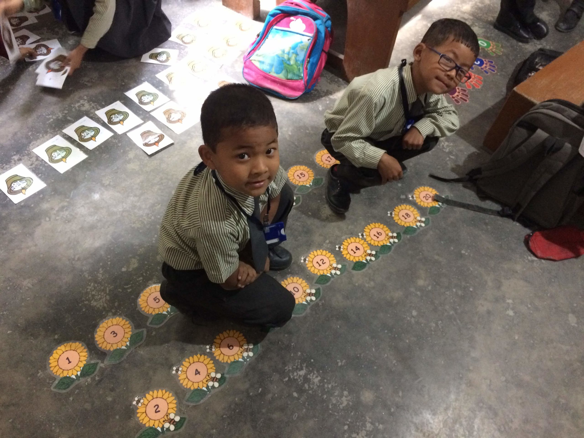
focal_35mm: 29
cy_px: 219
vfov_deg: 48.2
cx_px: 292
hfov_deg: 61.7
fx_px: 489
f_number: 2.2
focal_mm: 4.15
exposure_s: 1/17
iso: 250
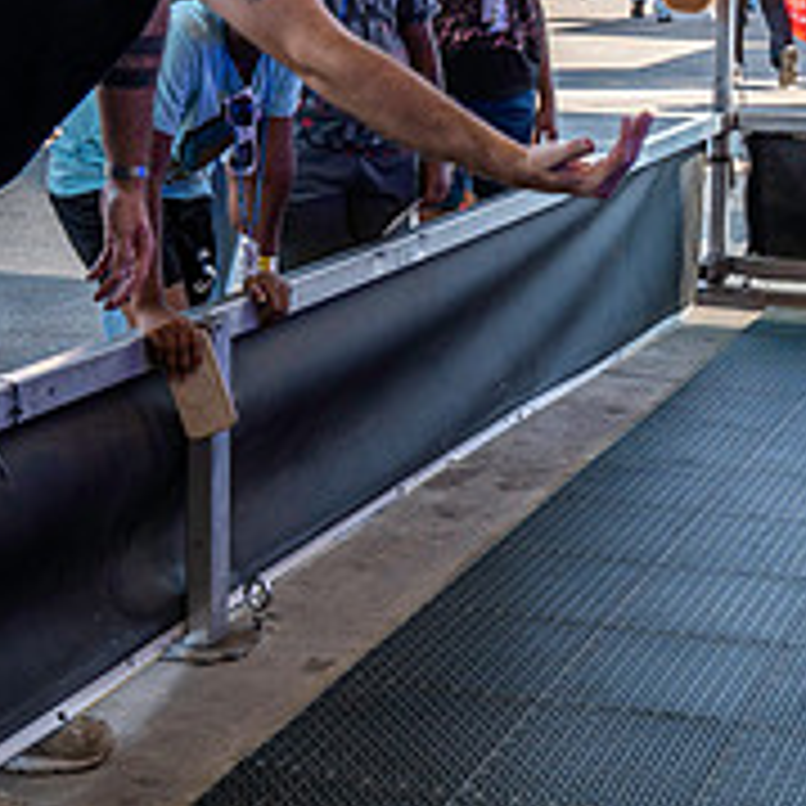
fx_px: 2028
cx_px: 932
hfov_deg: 21.1
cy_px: 133
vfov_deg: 22.1
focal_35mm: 77
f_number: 5.6
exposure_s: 1/200
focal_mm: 28
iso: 400
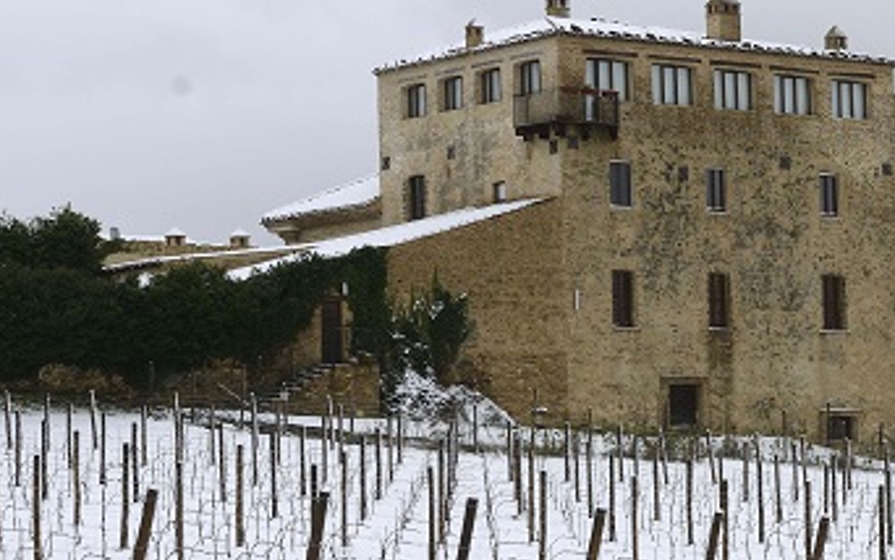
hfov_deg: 16.3
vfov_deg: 10.6
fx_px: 3026
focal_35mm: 124
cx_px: 994
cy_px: 300
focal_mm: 52
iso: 200
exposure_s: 1/125
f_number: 8
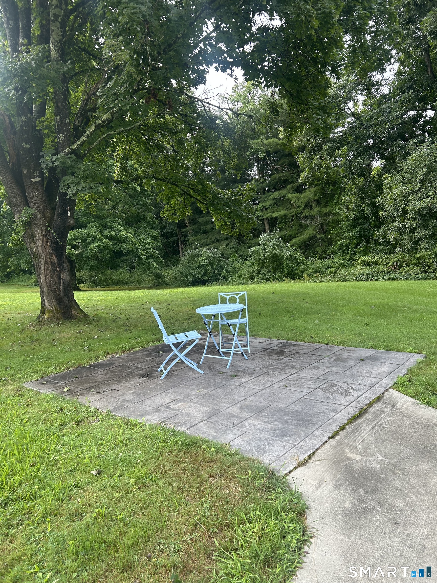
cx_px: 218
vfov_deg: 67.3
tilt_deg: -8.1
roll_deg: +2.8
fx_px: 438
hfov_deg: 53.1
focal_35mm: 26
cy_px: 292
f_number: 1.5
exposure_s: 1/427
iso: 50
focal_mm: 5.7
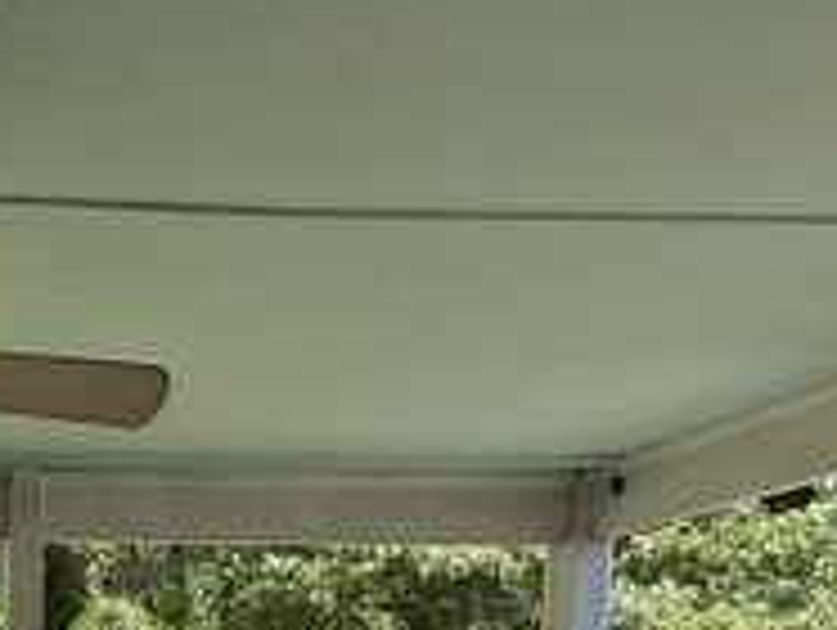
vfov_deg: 25.0
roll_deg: +0.6
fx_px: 1162
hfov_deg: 31.9
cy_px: 878
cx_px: -205
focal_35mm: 48
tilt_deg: -4.8
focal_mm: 2.22
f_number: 2.2
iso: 50
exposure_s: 1/527
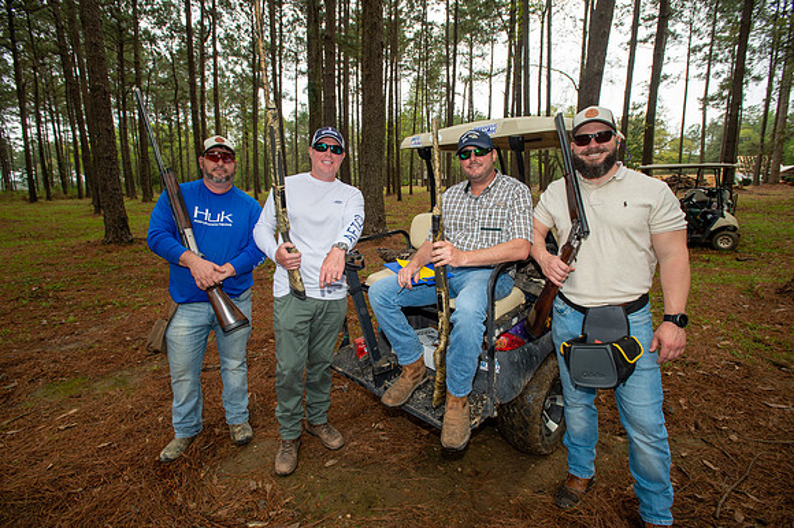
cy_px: 264
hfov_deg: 93.3
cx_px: 397
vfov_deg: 70.4
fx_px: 375
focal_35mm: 17
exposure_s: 1/125
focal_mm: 17
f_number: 5.6
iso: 125
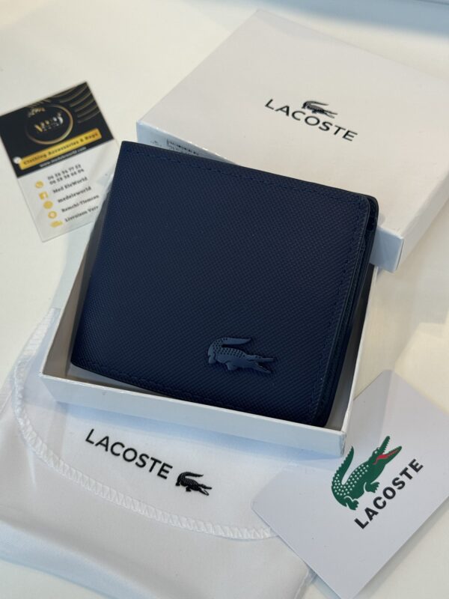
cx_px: 224
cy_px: 300
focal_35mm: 48
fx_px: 830
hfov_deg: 30.3
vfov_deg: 39.7
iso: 64
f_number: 1.78
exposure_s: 1/470
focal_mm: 6.76
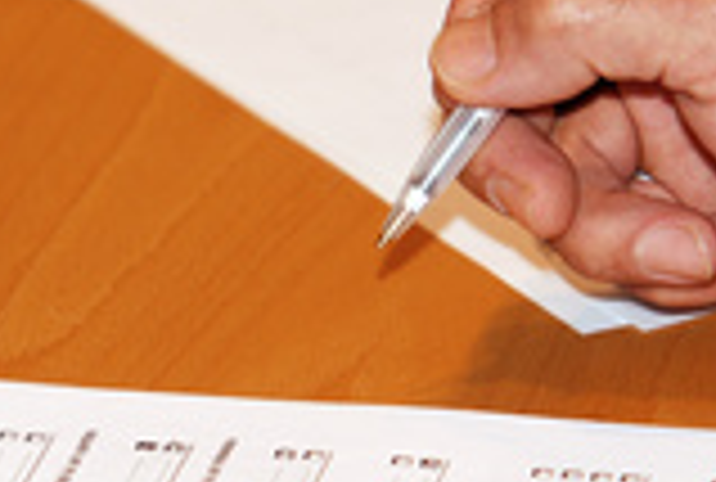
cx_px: 205
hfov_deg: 5.4
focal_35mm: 378
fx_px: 7546
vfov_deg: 3.7
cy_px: 331
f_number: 4
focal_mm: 95
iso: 200
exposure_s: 1/80
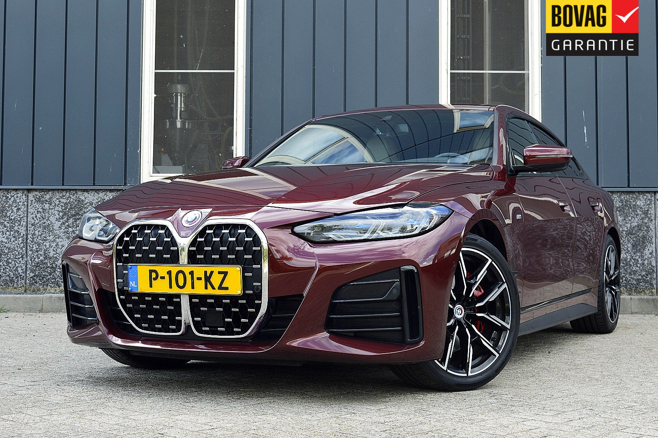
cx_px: 329
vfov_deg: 25.0
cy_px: 219
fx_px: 986
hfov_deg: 36.9
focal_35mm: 54
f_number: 9
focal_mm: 36
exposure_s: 1/160
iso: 400
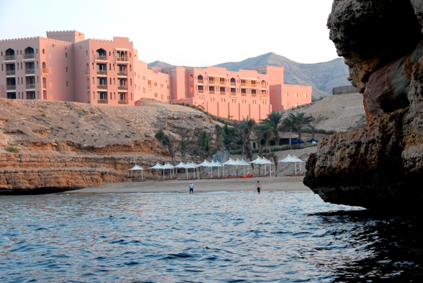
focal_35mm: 84
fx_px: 988
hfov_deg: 24.2
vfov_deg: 16.3
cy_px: 142
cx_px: 212
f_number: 6.3
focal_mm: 56
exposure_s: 1/160
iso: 320
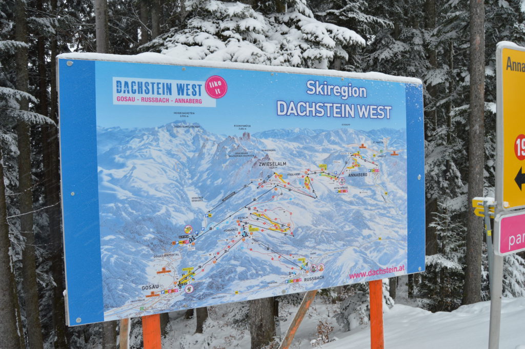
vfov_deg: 47.9
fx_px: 393
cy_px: 174
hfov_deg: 67.4
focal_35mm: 27
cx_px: 262
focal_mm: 18
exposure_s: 1/100
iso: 200
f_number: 8
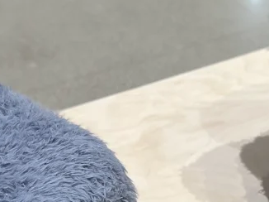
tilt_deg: -34.4
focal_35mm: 115
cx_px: 164
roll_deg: -3.5
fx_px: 893
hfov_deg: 17.1
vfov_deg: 12.8
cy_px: 136
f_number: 1.6
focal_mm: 5.1
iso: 100
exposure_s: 1/50
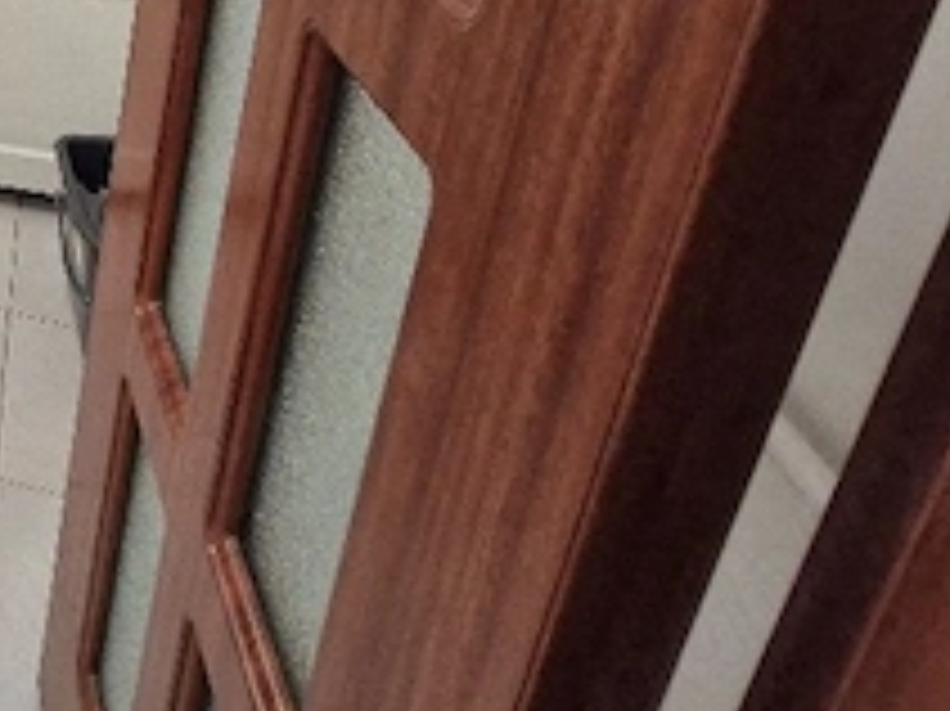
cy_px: -162
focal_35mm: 37
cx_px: -347
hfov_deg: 33.1
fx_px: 1015
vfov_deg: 31.6
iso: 250
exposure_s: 1/50
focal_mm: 1.74
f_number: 2.2
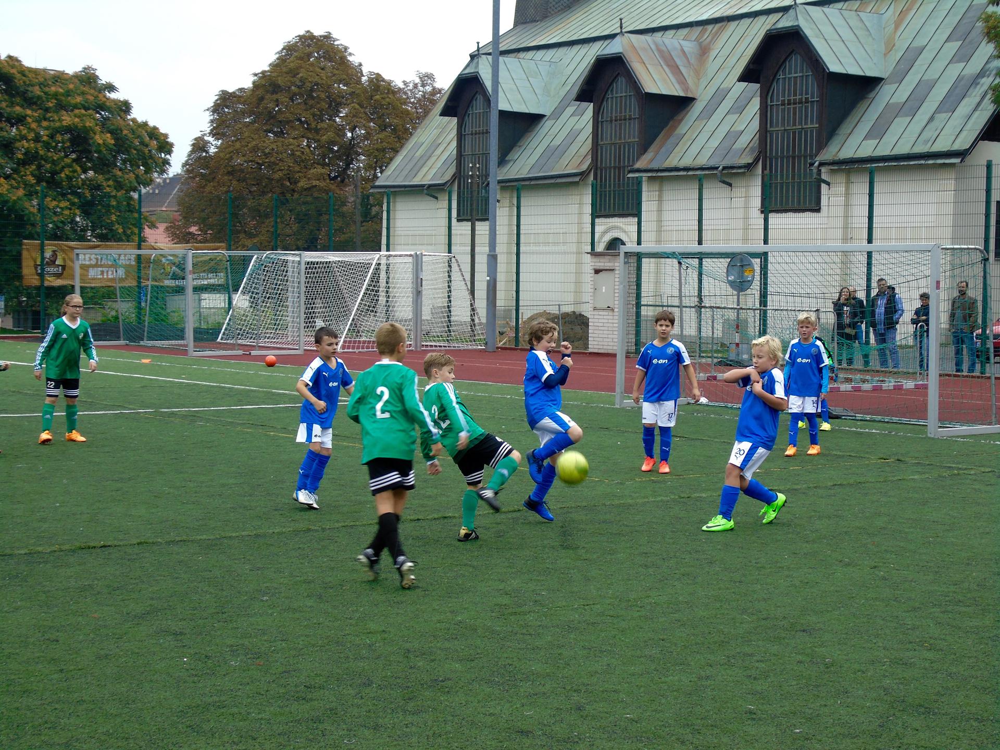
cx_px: 500
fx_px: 1791
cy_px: 375
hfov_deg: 31.2
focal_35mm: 62
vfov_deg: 23.7
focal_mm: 11
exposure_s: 1/100
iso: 80
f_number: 4.5
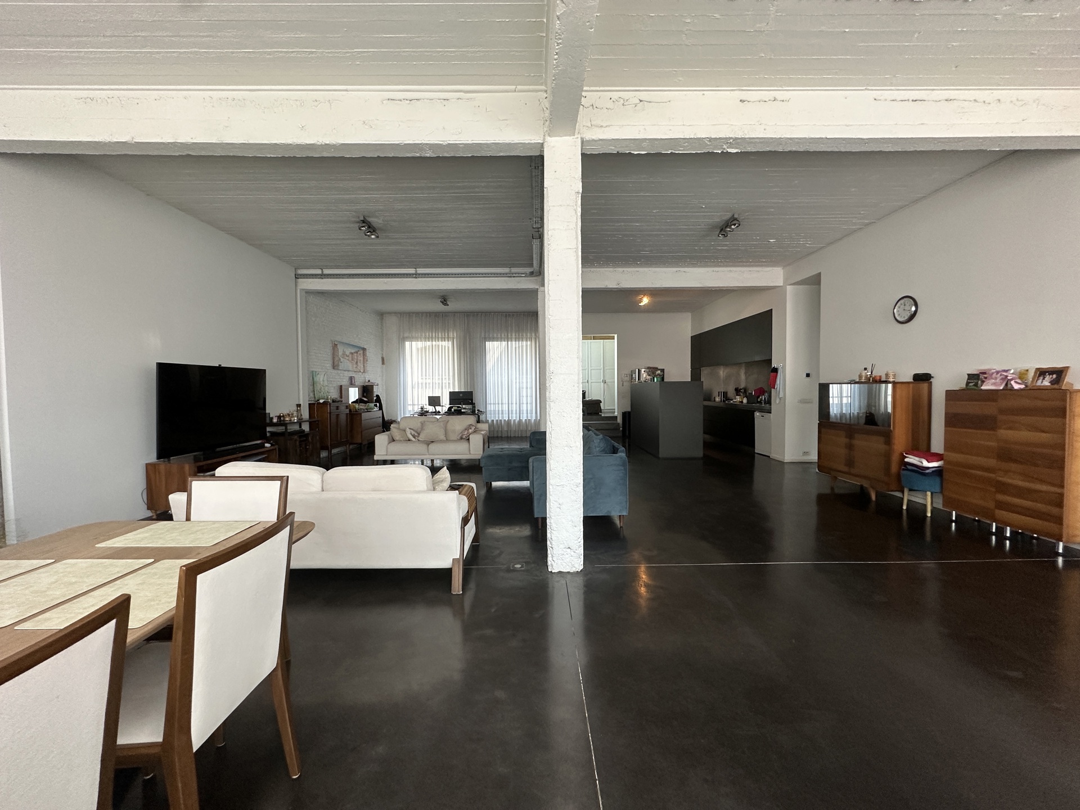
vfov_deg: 85.7
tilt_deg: -2.1
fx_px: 437
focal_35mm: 14
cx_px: 540
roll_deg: +0.4
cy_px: 405
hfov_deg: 102.1
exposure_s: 1/99
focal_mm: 2.22
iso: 160
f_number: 2.2
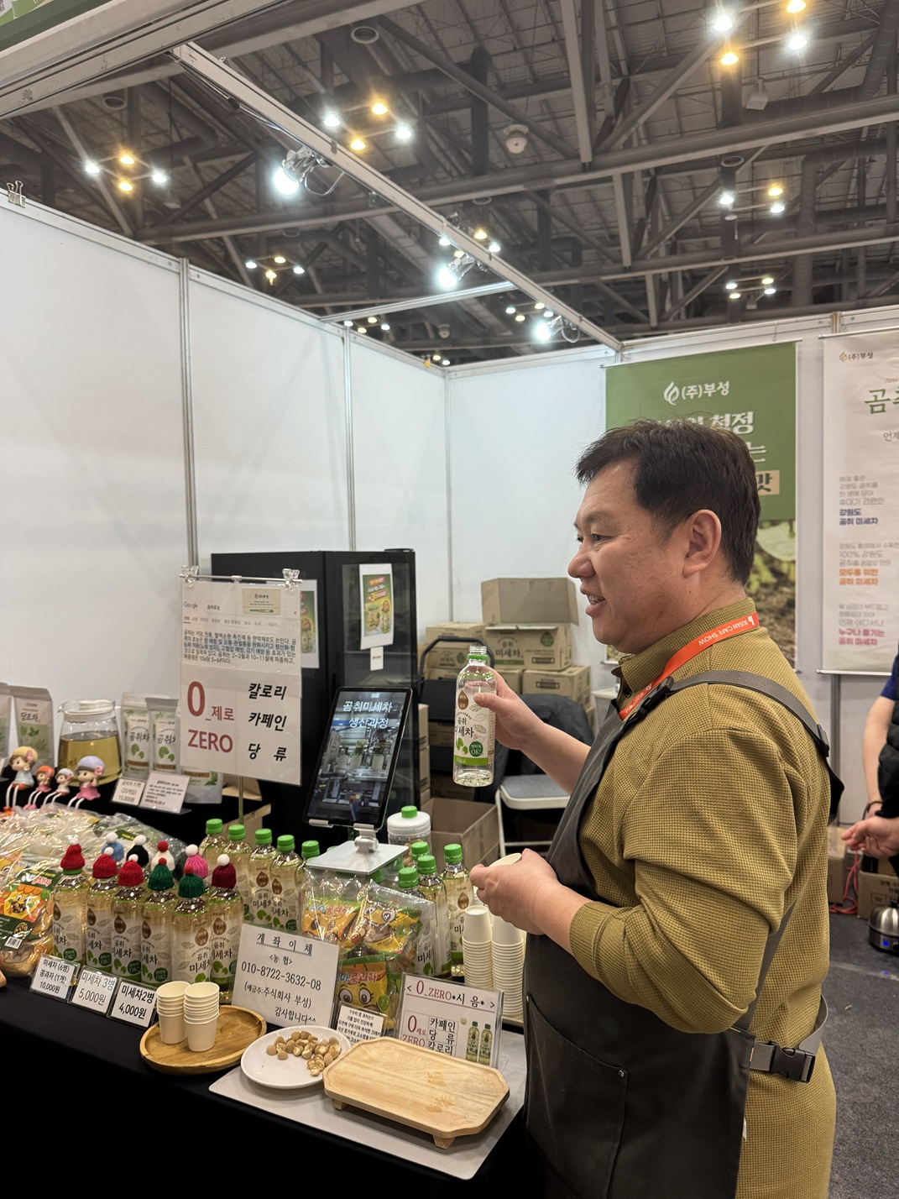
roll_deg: +0.2
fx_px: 831
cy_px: 600
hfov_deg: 56.8
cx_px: 450
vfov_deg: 71.6
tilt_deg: -3.1
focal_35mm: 24
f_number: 1.78
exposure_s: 1/120
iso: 200
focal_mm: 6.76
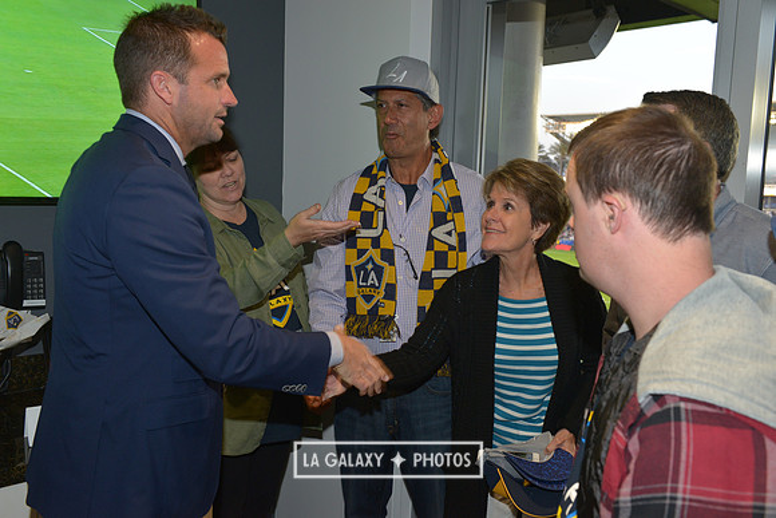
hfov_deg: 54.4
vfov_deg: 37.9
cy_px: 259
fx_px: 755
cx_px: 388
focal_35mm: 35
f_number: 7.1
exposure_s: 1/60
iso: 800
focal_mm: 35
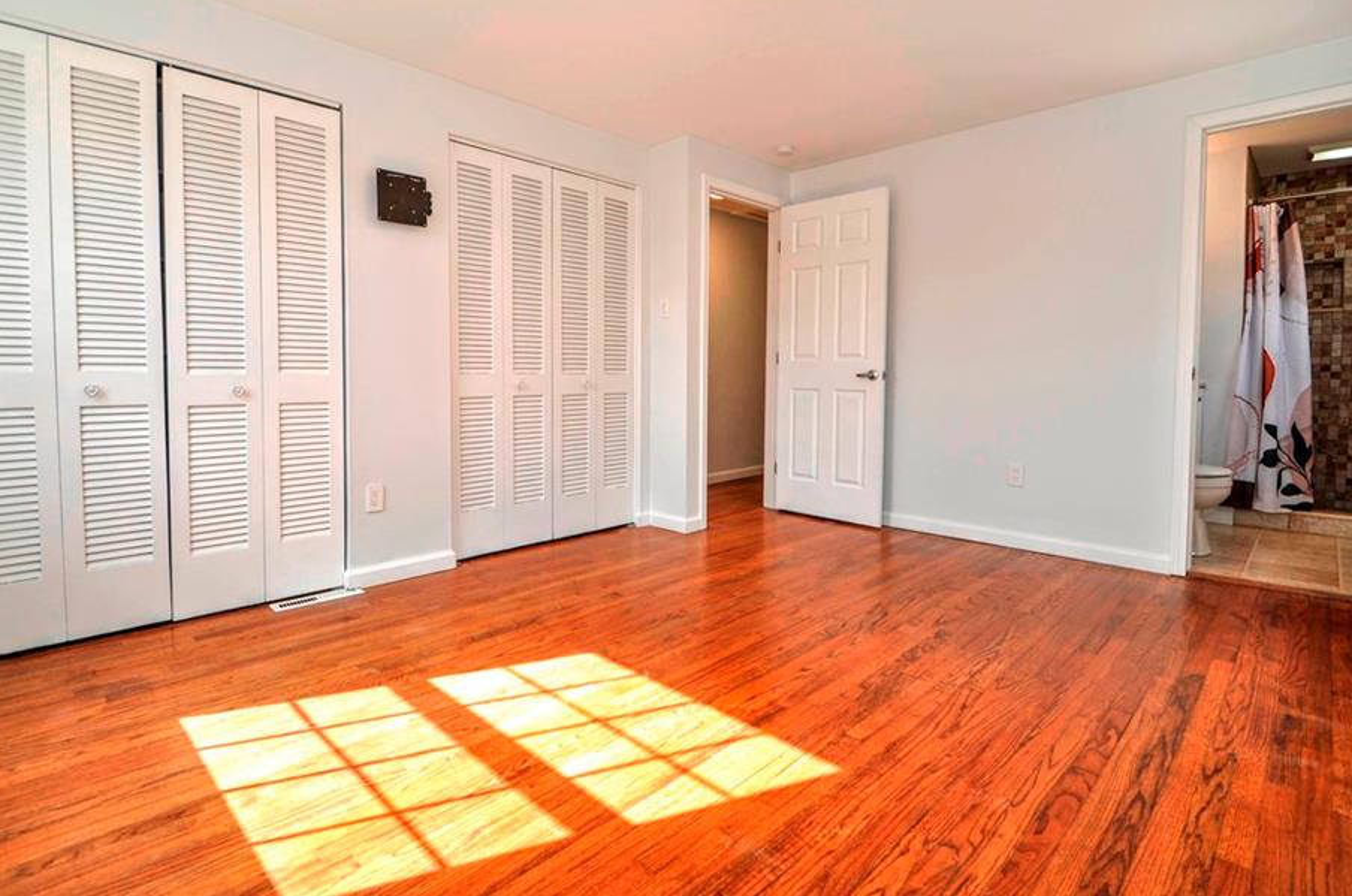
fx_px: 637
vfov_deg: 70.0
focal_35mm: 17
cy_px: 399
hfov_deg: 93.4
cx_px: 658
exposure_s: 1/100
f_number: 5
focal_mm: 10
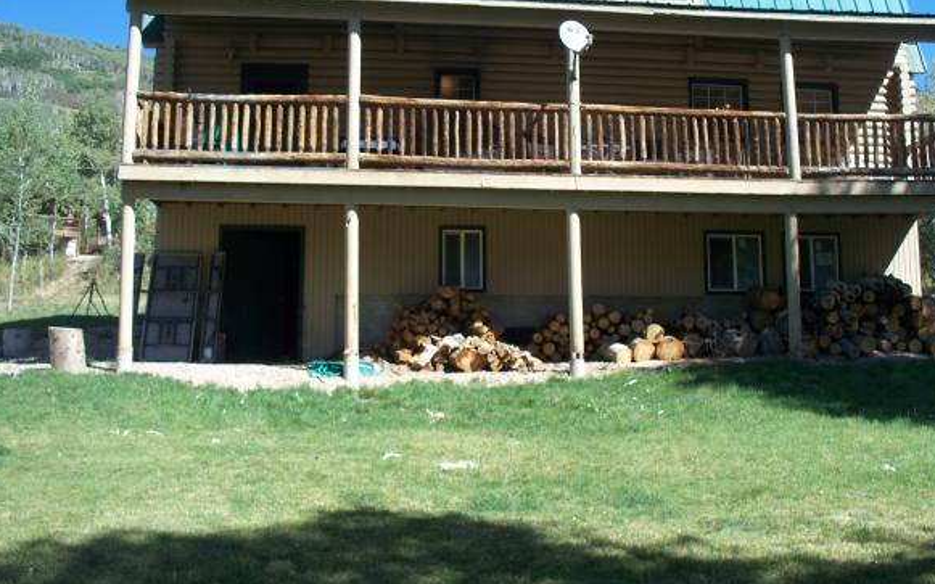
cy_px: 228
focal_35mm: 42
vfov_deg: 30.4
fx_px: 1070
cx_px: 507
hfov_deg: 47.1
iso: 64
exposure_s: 1/500
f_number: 2.8
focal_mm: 7.54
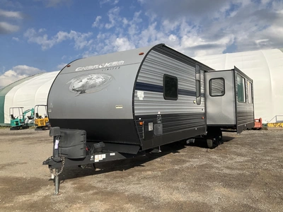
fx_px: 237
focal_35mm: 29
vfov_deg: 48.2
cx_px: 142
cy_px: 106
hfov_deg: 61.7
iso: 25
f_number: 1.8
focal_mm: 3
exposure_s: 1/2538
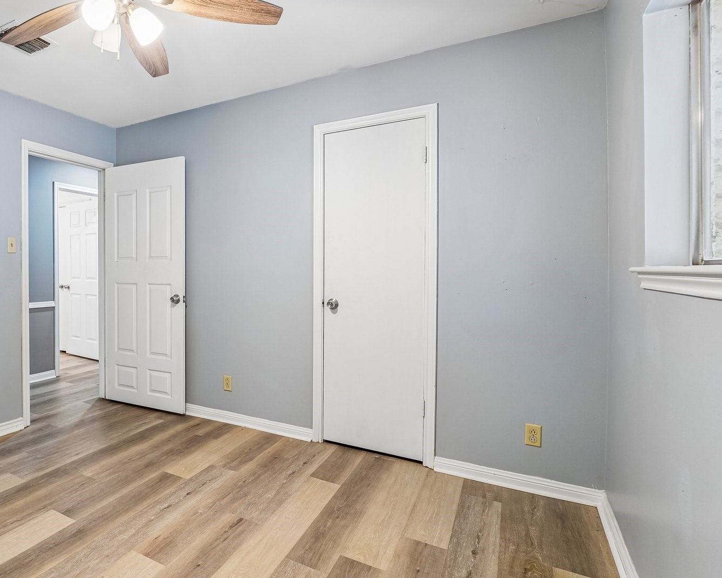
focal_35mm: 20
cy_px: 273
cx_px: 191
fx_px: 427
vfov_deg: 68.0
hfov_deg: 75.2
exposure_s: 1/8
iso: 500
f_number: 8
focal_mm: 14
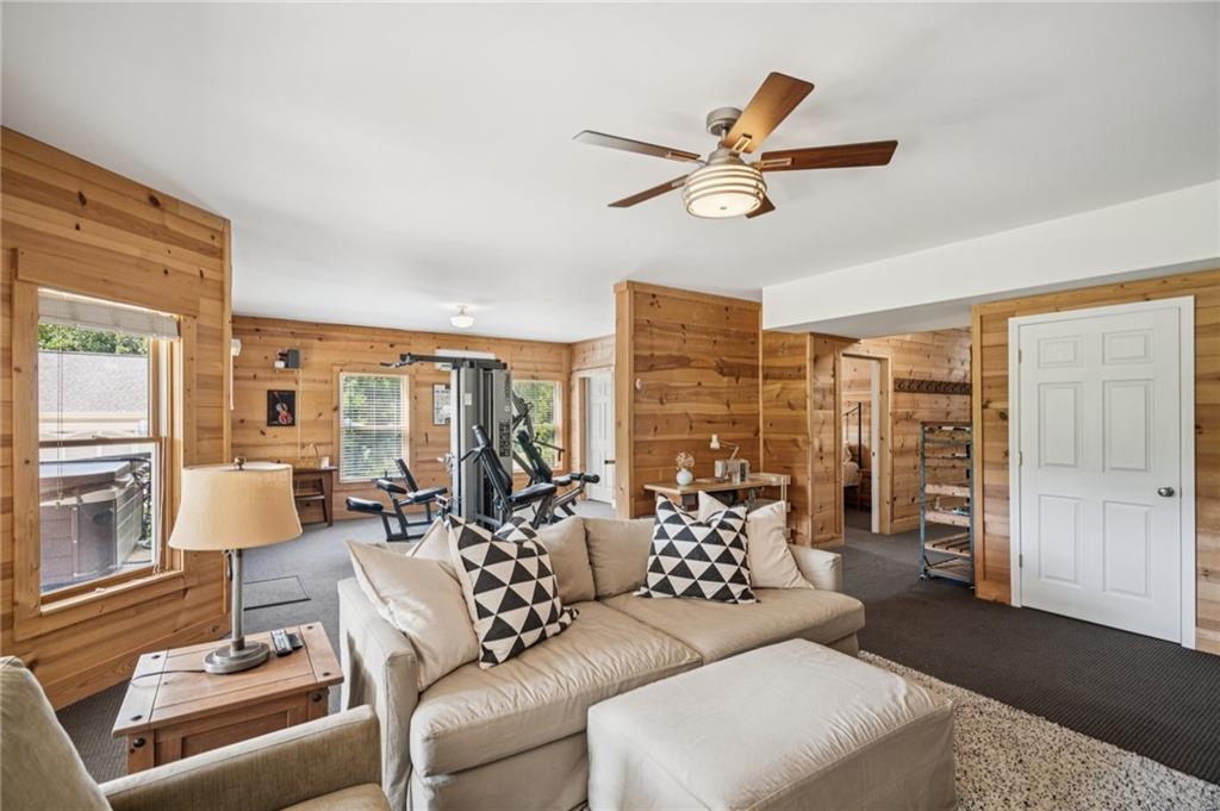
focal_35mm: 16
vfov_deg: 73.7
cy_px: 406
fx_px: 542
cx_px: 610
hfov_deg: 96.8
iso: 400
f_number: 5.6
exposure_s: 1/13
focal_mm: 16
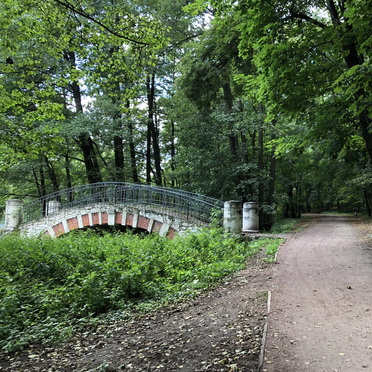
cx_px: 250
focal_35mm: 34
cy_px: 190
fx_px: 413
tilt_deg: +5.1
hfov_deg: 47.6
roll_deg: -2.4
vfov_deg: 48.4
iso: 64
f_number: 1.8
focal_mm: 4
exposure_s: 1/120
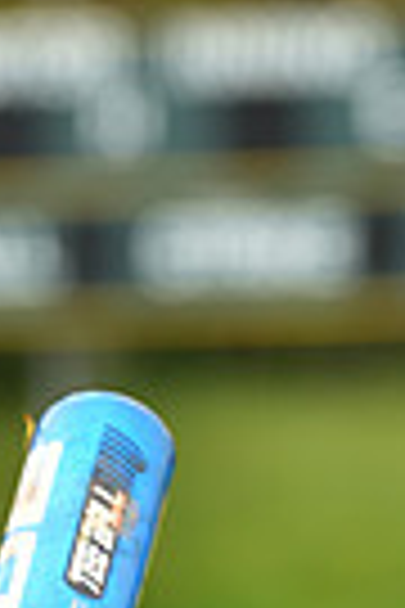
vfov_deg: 3.1
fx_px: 11221
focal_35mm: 665
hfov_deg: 2.1
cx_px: -173
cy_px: 1108
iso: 400
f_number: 5.6
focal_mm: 155
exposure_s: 1/250
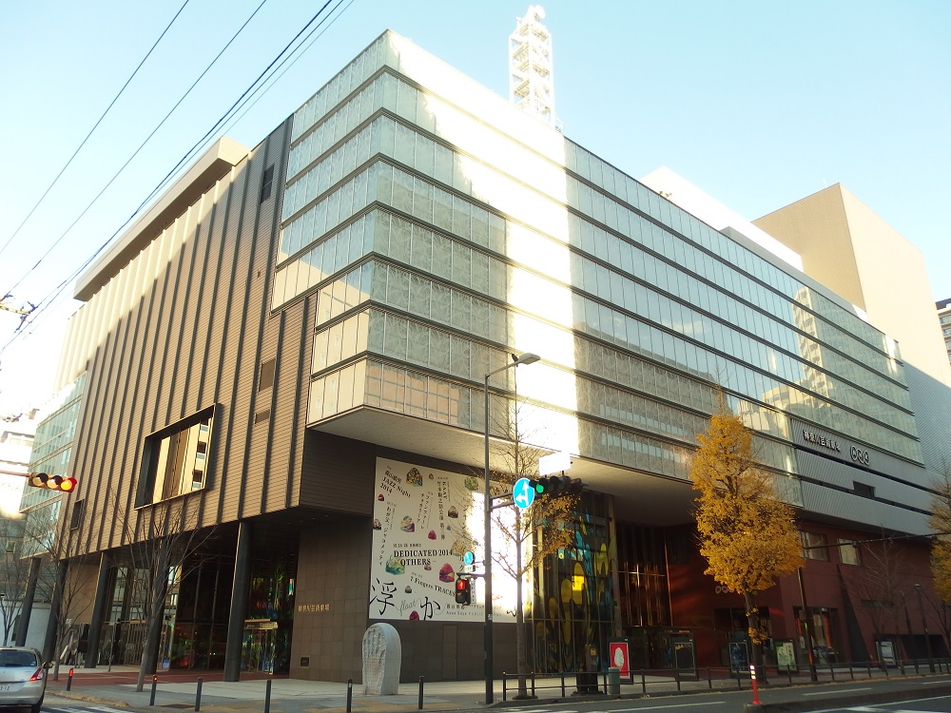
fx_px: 714
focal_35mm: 26
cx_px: 476
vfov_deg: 53.1
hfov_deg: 67.3
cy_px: 356
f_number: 2.5
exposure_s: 1/320
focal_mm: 4.7
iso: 100
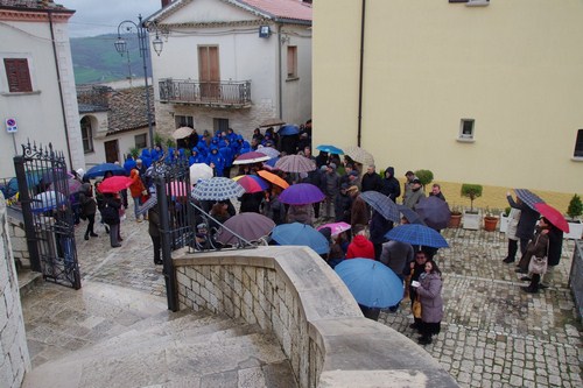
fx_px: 437
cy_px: 194
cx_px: 292
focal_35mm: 27
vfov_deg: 47.9
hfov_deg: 67.4
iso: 1000
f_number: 8
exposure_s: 1/250
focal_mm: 18
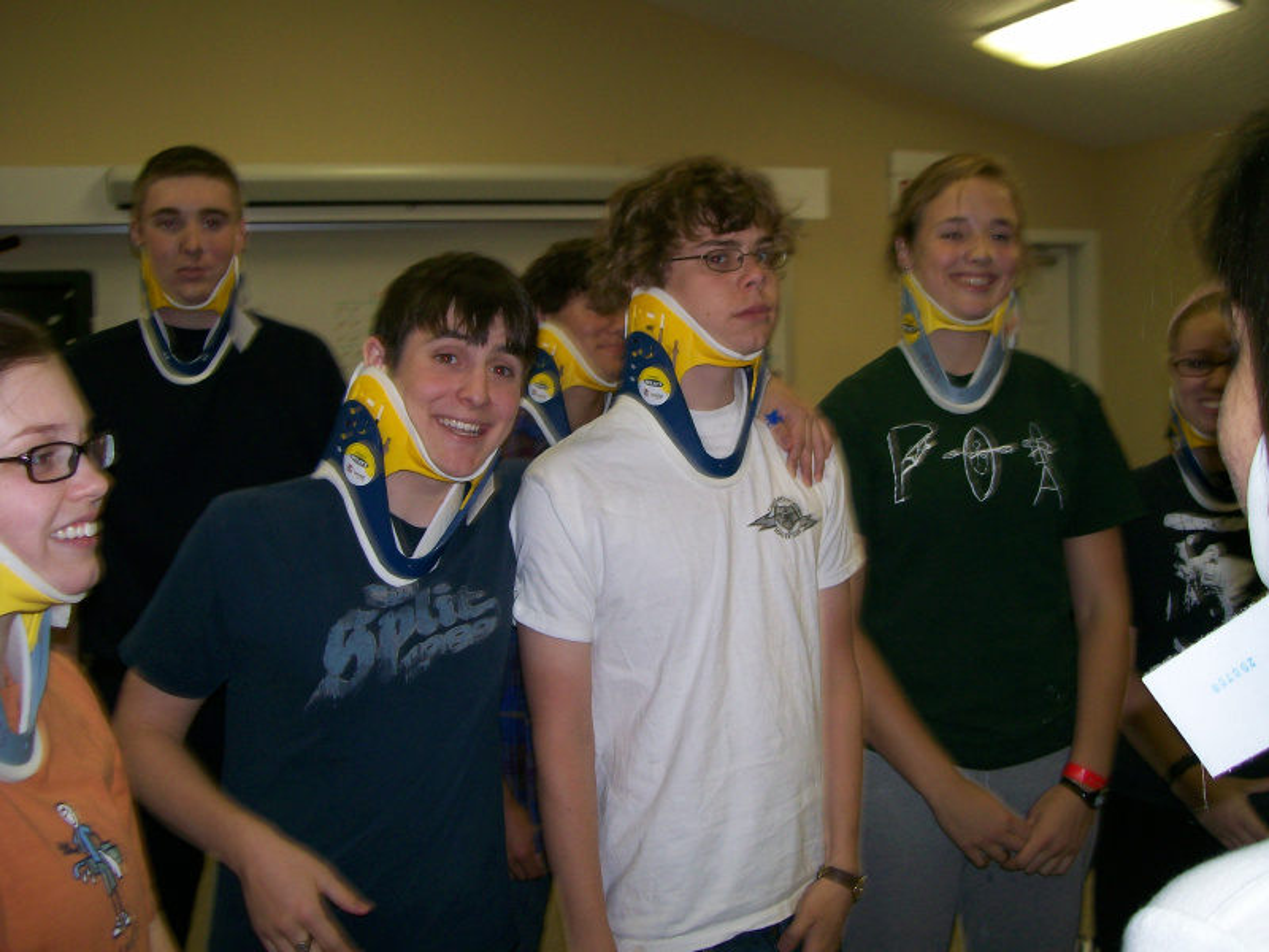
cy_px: 476
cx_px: 634
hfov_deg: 51.4
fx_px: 1320
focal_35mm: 36
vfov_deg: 39.7
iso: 80
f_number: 2.7
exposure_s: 1/64
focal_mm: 6
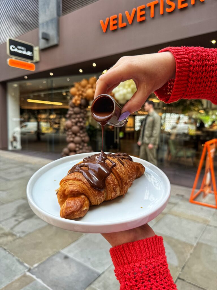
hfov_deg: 56.8
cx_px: 108
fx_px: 201
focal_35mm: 24
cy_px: 145
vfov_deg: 71.6
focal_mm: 6.76
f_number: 1.78
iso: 80
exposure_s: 1/379
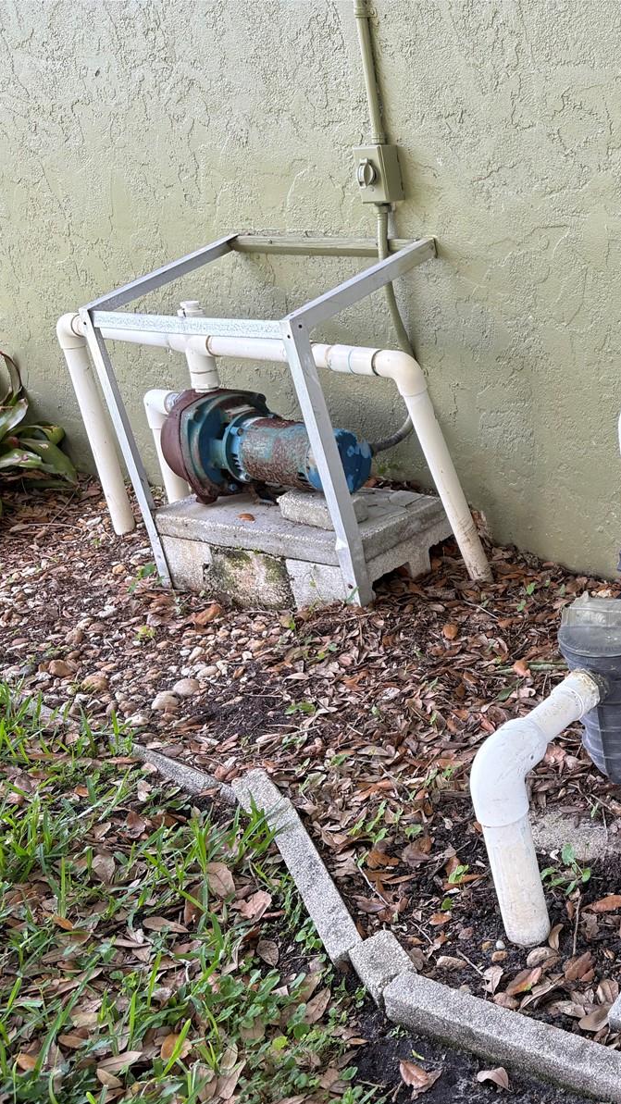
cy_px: 554
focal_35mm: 38
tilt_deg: -22.9
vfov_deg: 52.8
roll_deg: +2.7
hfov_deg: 27.5
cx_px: 739
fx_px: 1112
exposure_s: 1/122
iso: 32
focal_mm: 5.96
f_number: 1.6
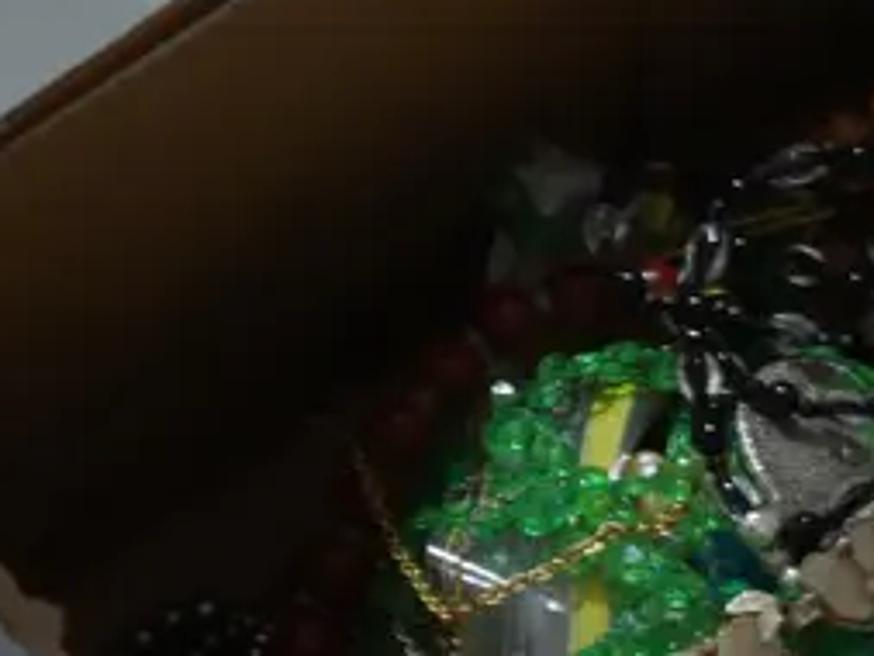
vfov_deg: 8.5
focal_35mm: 170
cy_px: 1017
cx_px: 1492
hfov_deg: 11.0
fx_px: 4294
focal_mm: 21
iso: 640
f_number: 4.6
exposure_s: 1/60
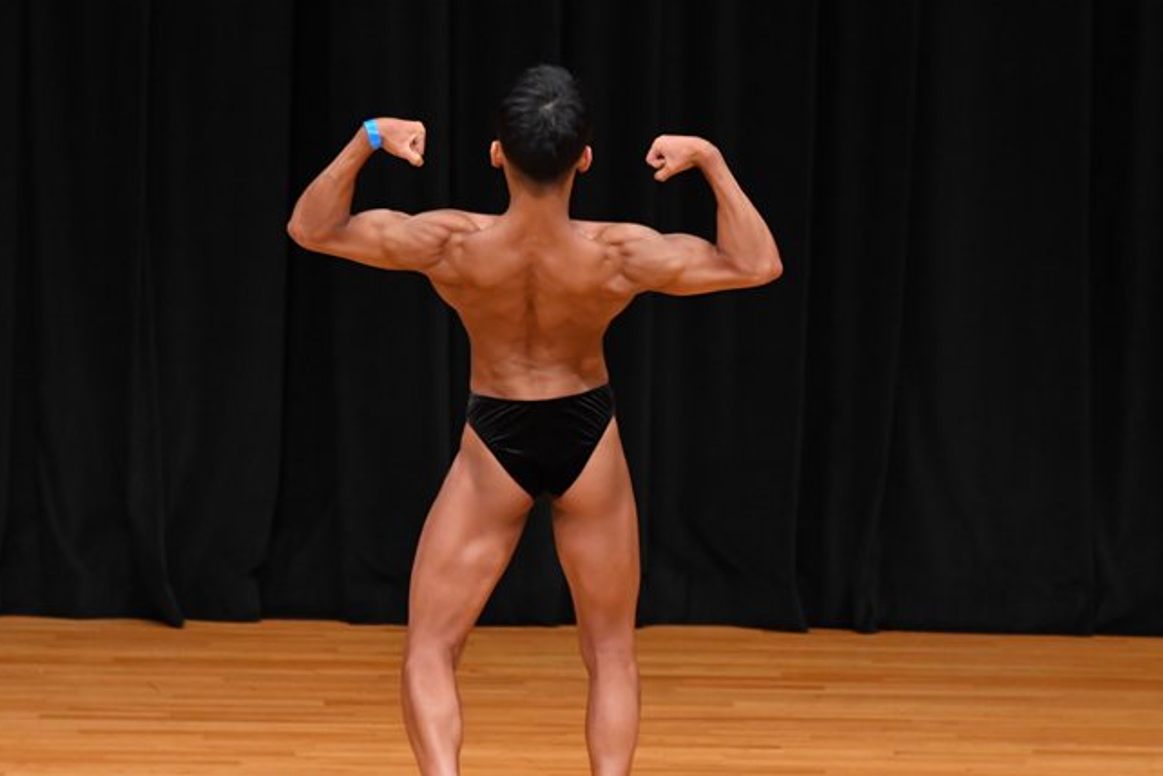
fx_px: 11694
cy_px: 462
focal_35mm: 362
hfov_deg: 5.7
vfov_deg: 3.8
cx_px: 573
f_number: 5.6
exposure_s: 1/400
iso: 3200
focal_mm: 200
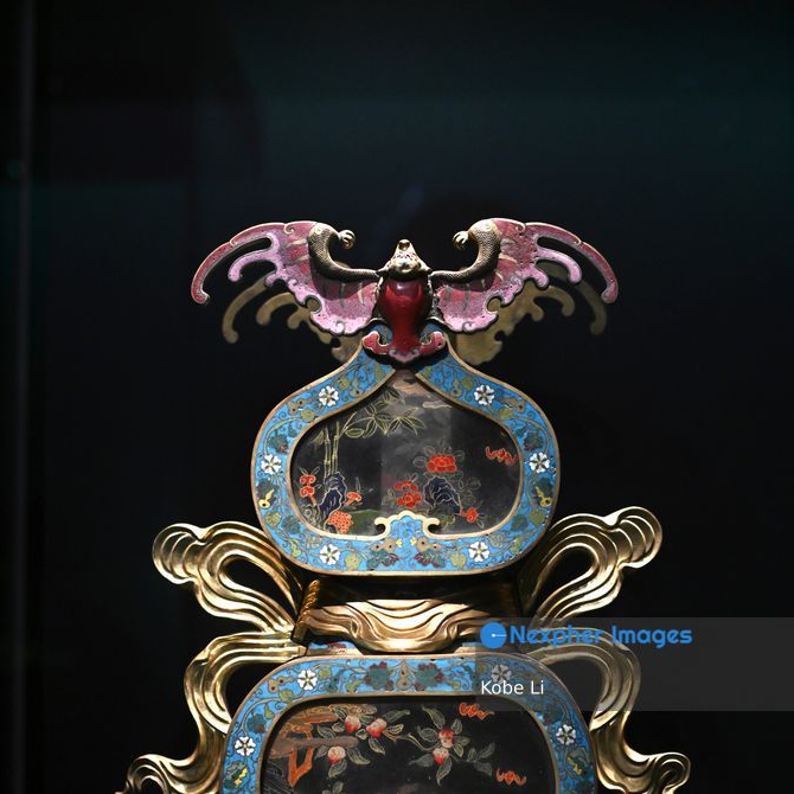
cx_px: 402
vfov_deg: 26.3
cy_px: 552
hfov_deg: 26.5
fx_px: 1687
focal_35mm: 65
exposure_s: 1/80
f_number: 1.4
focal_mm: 50
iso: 2000
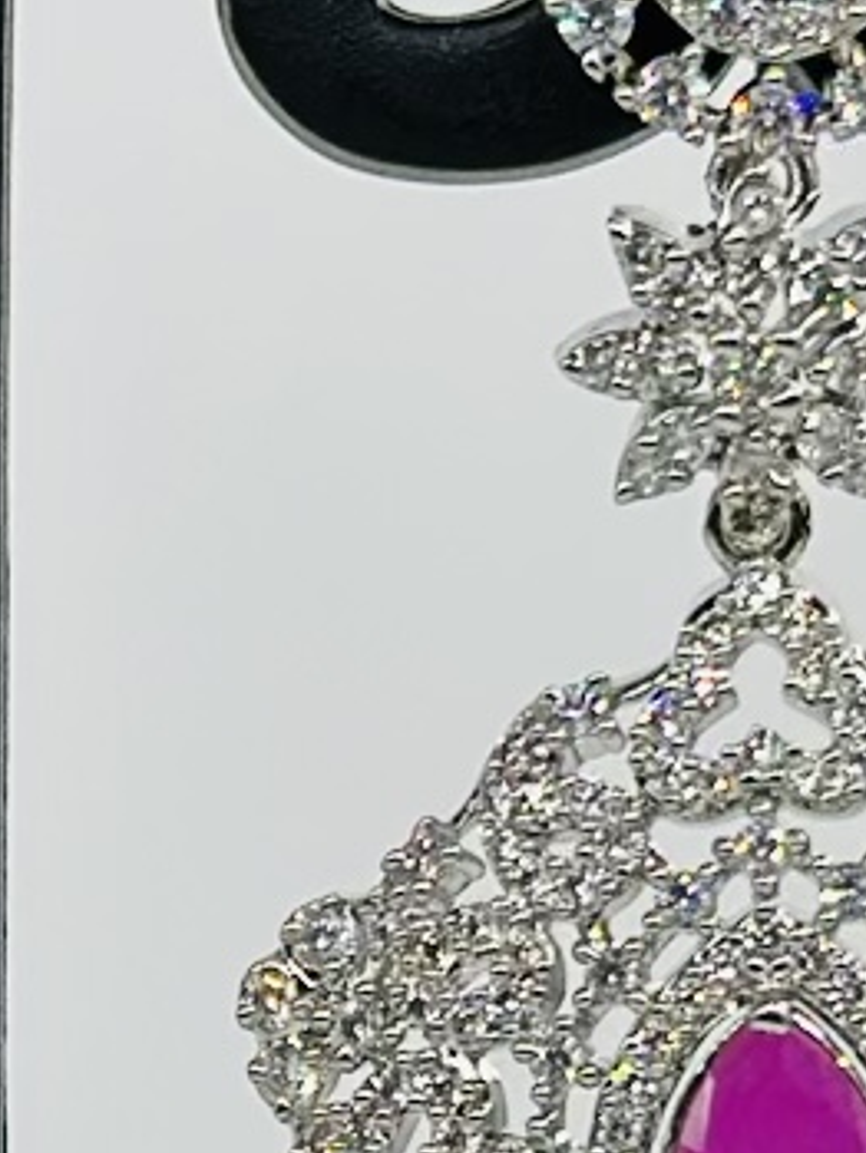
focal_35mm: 277
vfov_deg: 7.0
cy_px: 1688
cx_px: -241
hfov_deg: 5.3
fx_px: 9234
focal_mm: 6.86
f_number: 1.78
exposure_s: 1/1433
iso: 80
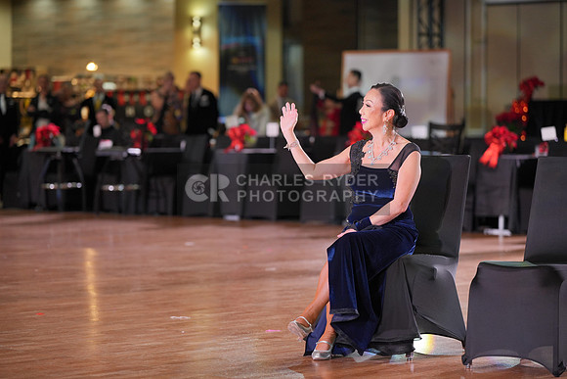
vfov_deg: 11.4
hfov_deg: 17.1
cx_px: 284
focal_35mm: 120
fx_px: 1890
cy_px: 190
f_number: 2.8
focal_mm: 120
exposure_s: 1/400
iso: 1000
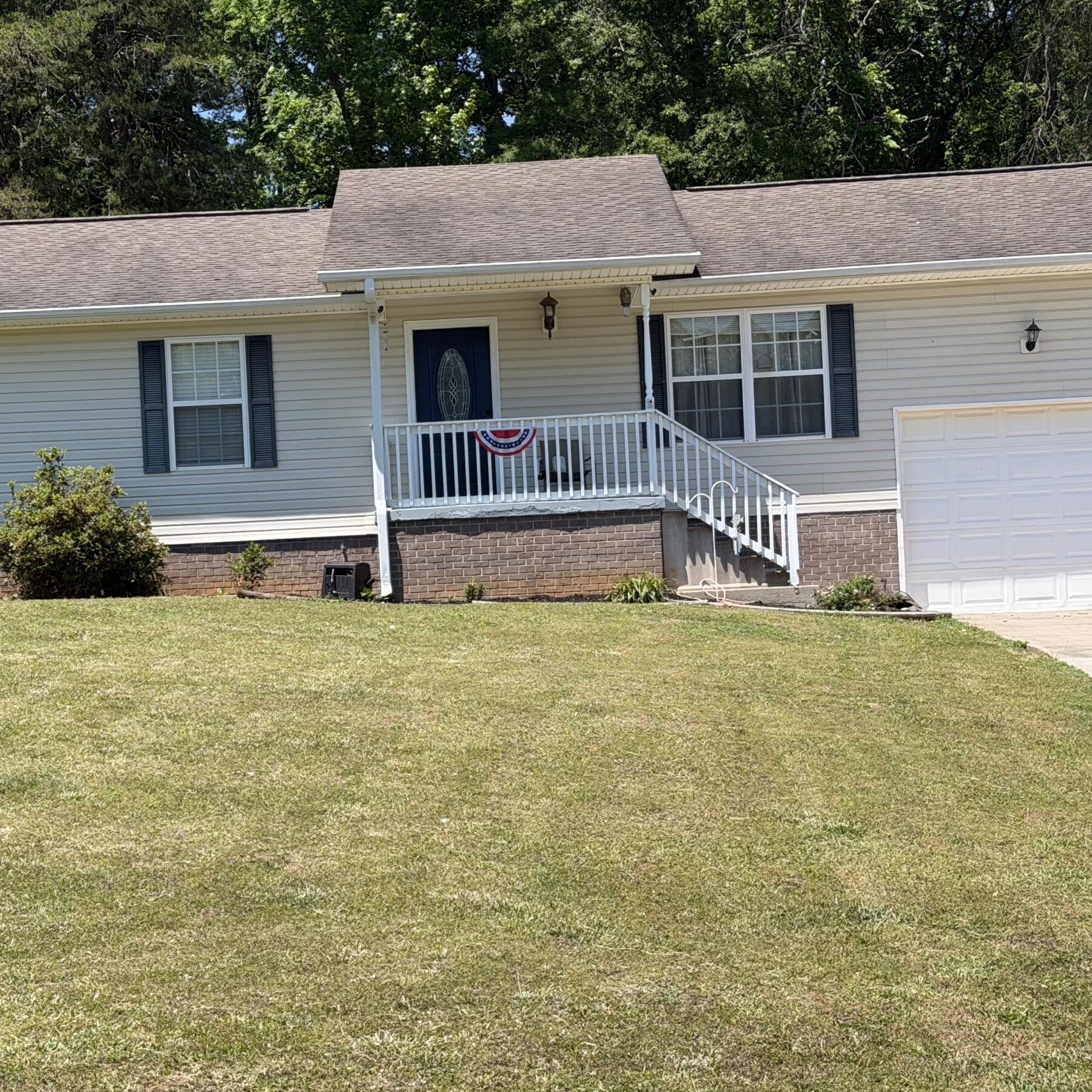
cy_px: 624
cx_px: 435
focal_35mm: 71
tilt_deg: +2.2
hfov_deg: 24.3
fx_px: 2534
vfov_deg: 24.3
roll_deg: +3.4
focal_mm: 6.76
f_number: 1.78
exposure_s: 1/3096
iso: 64
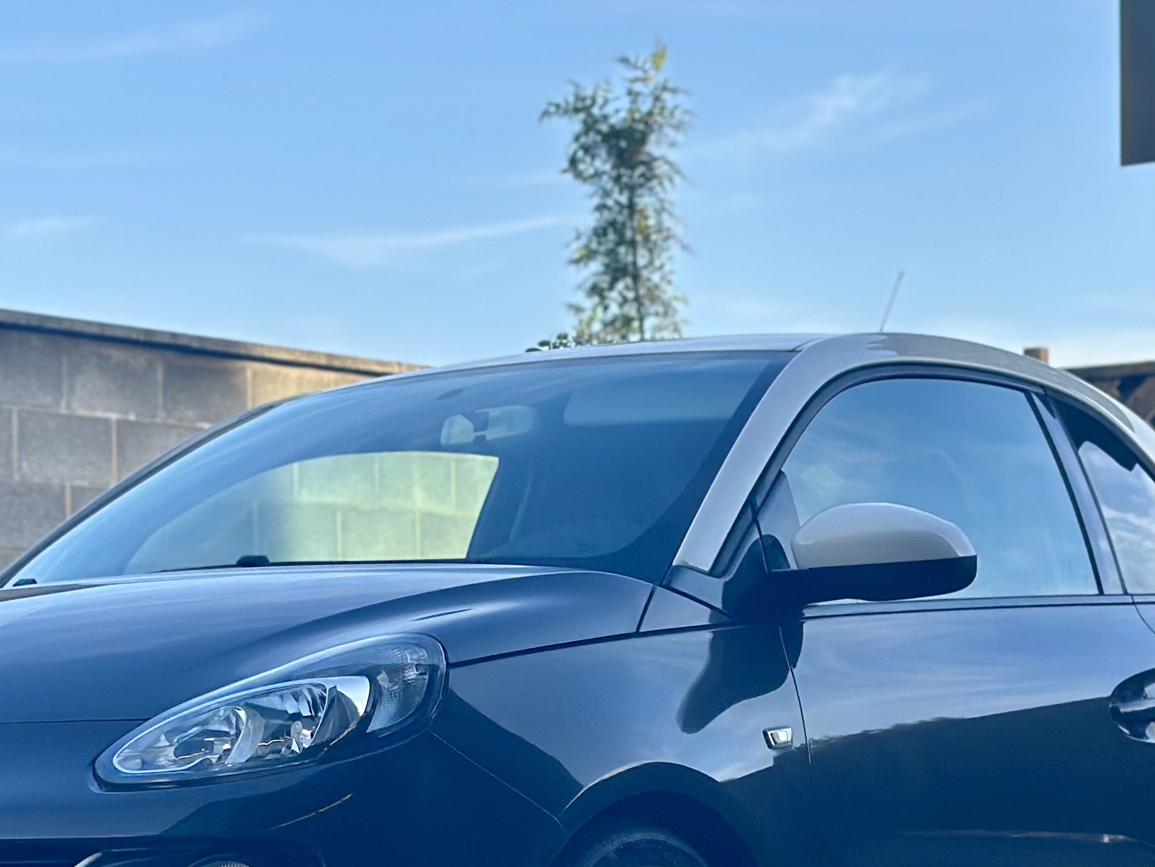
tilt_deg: +1.4
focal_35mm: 102
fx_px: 3404
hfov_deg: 19.2
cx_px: 477
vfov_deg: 14.5
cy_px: 648
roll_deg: +0.5
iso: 100
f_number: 1.78
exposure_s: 1/2114
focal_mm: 6.86
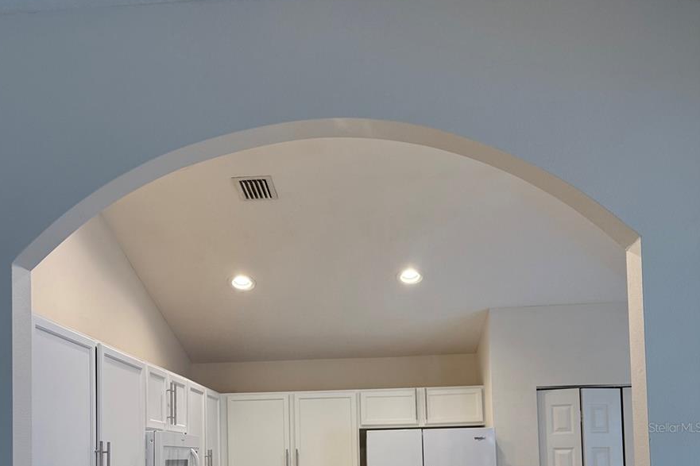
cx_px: 347
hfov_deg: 55.8
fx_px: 661
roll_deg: +1.6
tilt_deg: +3.4
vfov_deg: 36.3
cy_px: 427
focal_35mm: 34
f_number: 1.78
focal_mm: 6.76
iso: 160
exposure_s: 1/232
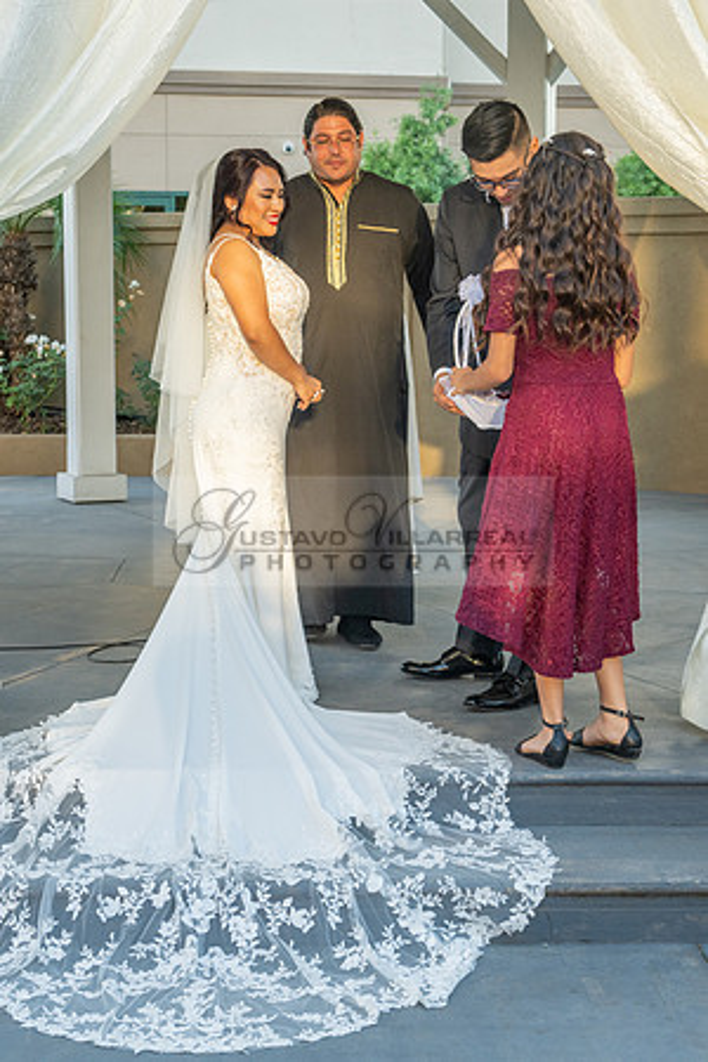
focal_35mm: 67
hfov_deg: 20.3
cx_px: 290
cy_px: 532
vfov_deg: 30.1
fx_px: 1972
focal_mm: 44
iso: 500
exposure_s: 1/200
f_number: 6.3
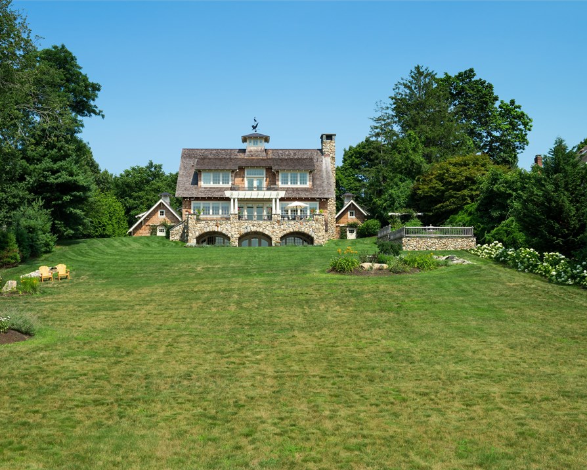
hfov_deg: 44.7
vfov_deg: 36.5
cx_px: 251
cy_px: 237
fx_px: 712
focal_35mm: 41
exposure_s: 1/250
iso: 400
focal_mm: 36
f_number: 16
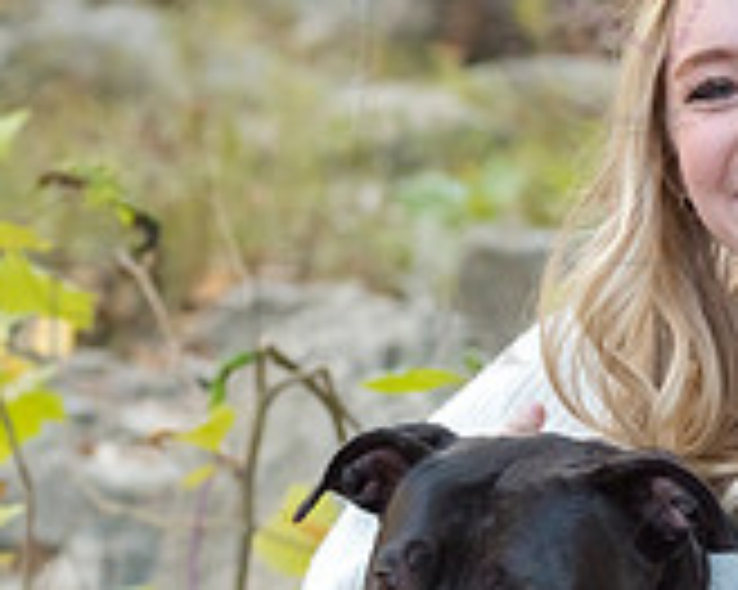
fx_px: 5785
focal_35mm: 265
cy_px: 534
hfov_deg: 7.3
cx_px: 648
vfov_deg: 5.8
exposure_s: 1/400
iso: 800
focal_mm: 80
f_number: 5
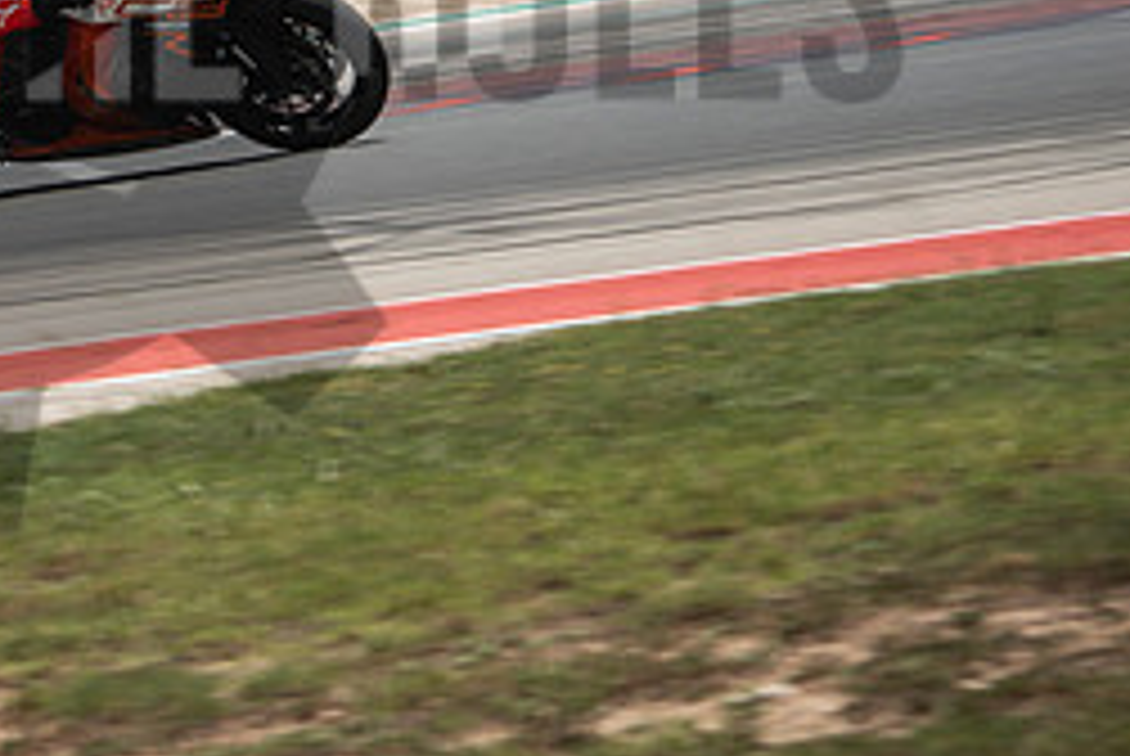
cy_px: -16
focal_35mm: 692
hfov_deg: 3.0
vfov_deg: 2.0
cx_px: -50
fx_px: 21746
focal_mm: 200
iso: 125
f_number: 9
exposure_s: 1/250
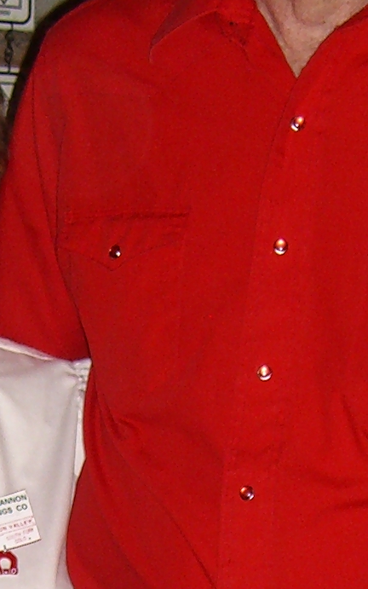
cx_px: 69
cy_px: 761
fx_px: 2872
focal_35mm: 179
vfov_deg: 11.4
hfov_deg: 7.3
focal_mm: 7.9
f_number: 2.8
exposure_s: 1/60
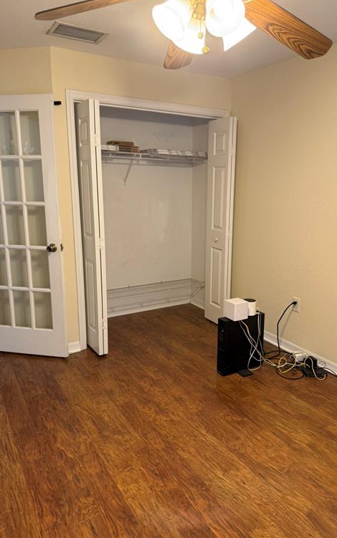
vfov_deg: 70.4
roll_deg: +0.7
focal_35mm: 26
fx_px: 382
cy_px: 269
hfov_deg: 47.5
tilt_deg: -12.8
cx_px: 194
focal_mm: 6.76
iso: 200
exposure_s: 1/60
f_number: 1.78
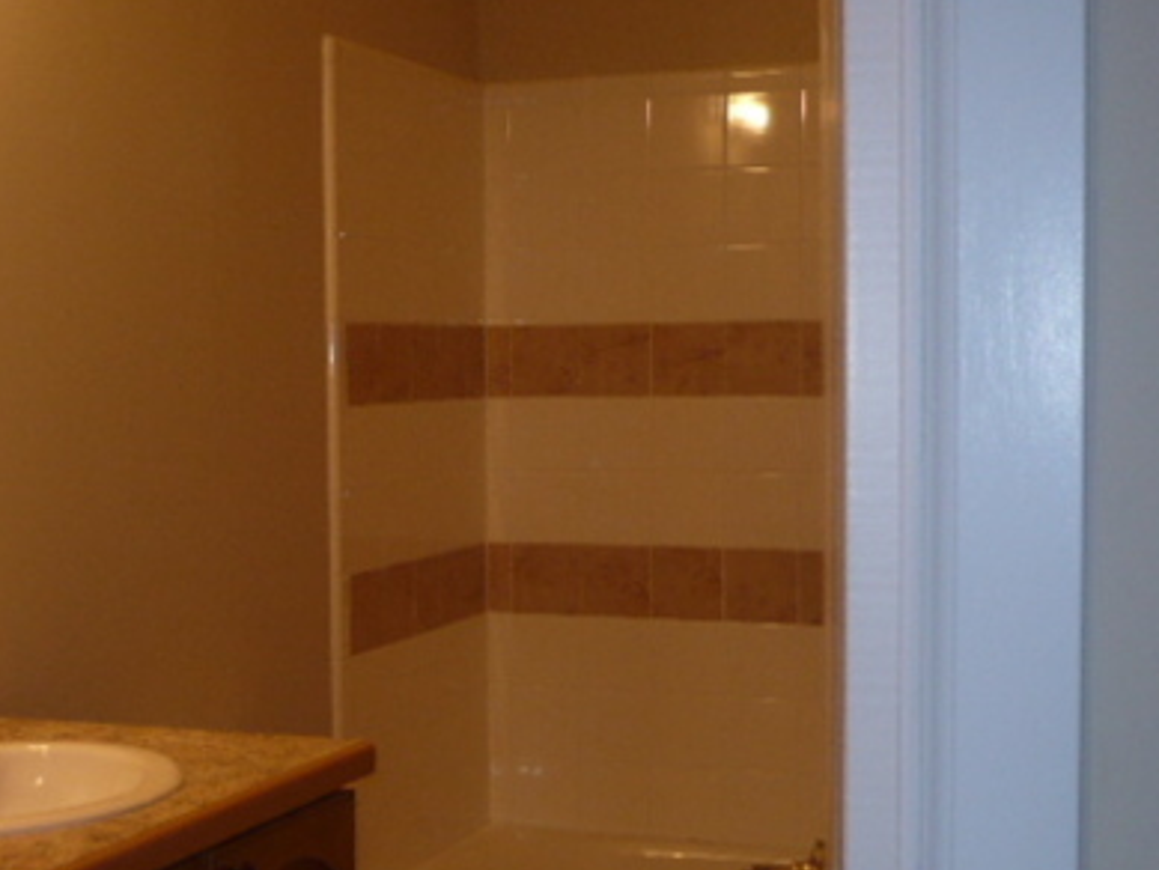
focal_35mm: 60
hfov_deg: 31.7
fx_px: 2010
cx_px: 314
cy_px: 515
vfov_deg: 24.4
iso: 100
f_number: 2.8
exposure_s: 1/30
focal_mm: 5.8
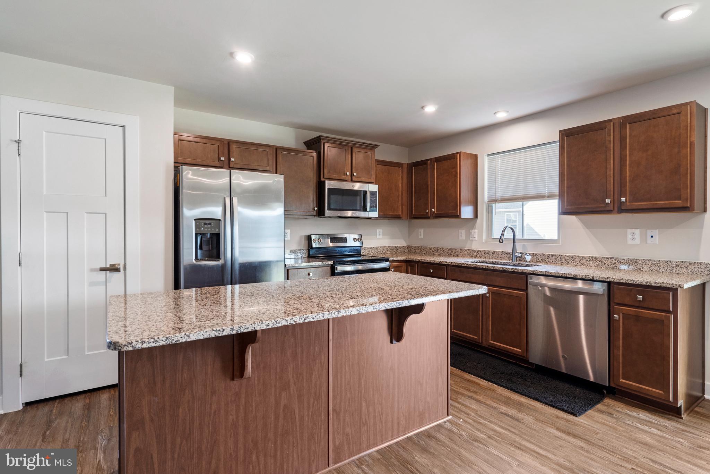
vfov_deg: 70.5
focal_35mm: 17
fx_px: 335
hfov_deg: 93.3
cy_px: 237
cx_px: 355
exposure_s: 1/250
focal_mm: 17
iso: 640
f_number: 8
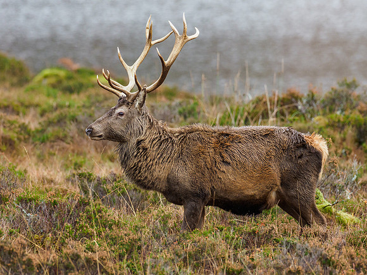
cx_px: 184
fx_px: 6372
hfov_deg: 3.3
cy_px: 138
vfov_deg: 2.5
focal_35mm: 601
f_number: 4.5
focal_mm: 300
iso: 1600
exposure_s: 1/400
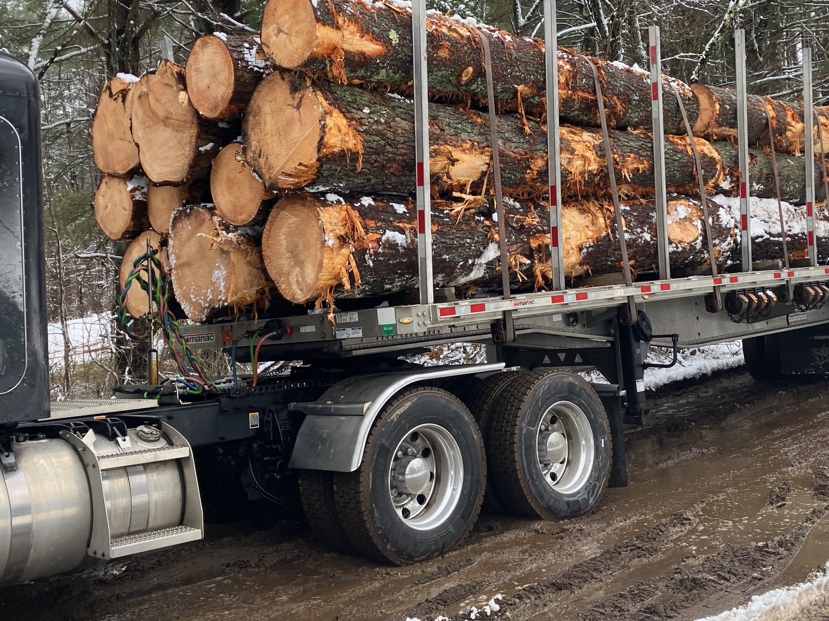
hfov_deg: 42.0
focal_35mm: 45
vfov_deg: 32.0
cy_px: 228
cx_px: 455
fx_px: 1078
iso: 32
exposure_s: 1/490
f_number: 1.8
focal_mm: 3.99
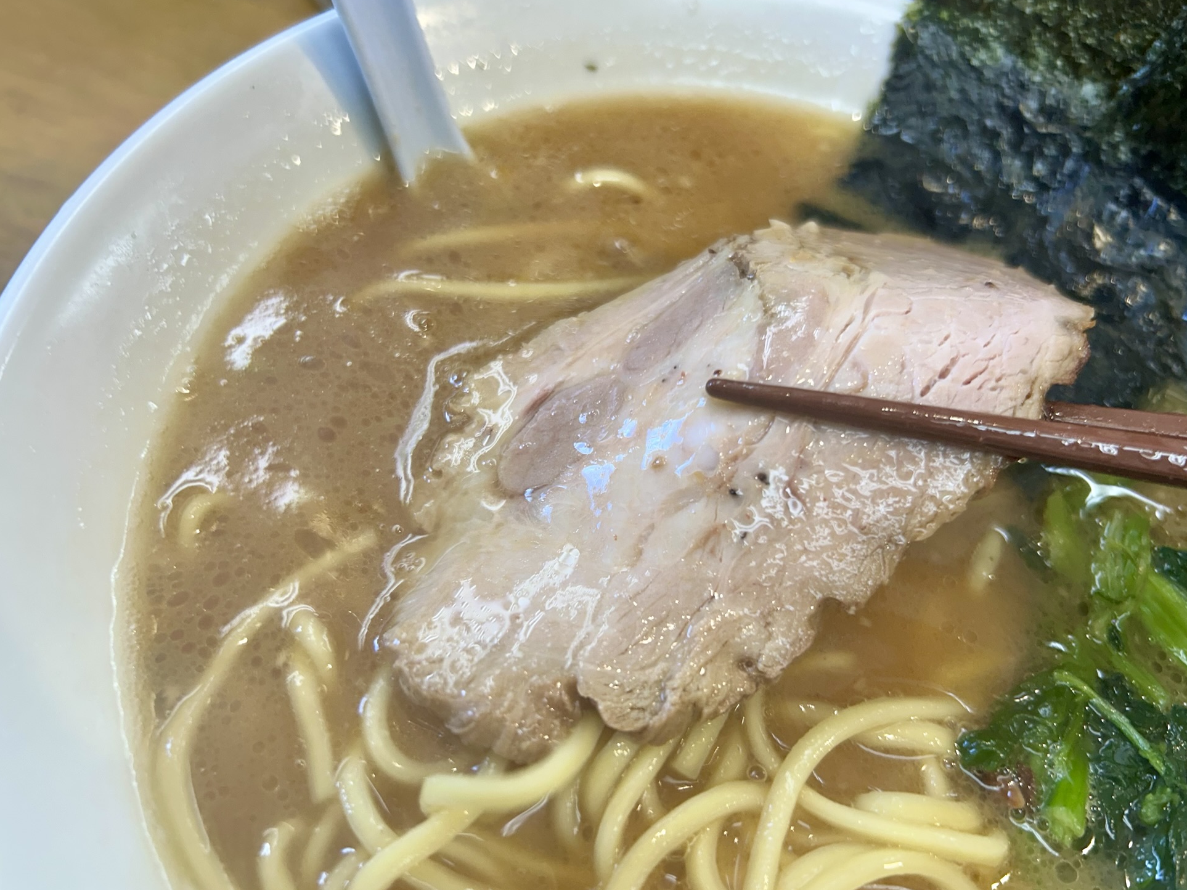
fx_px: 926
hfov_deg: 65.3
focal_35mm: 27
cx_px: 603
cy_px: 453
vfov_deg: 51.3
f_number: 1.5
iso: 50
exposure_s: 1/100
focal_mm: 5.7
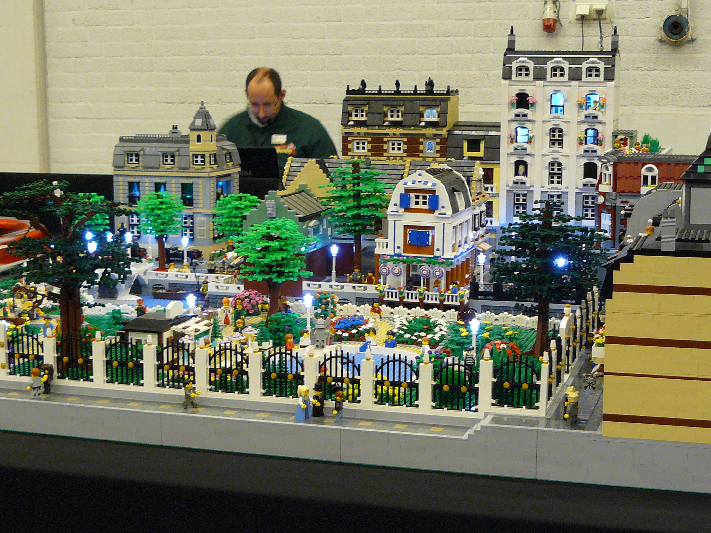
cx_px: 356
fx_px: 1335
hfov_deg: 29.8
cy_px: 266
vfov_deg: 22.6
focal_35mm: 65
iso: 200
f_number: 2.8
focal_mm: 7.1
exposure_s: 1/6
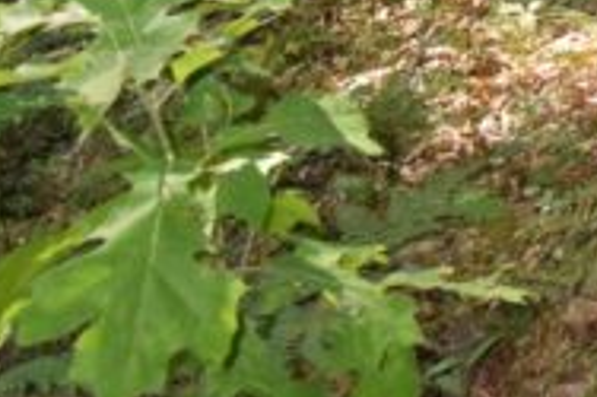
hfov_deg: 13.5
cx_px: 1531
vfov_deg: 10.5
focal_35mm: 96
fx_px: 1591
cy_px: -759
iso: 320
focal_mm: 10
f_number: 8
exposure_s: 1/200
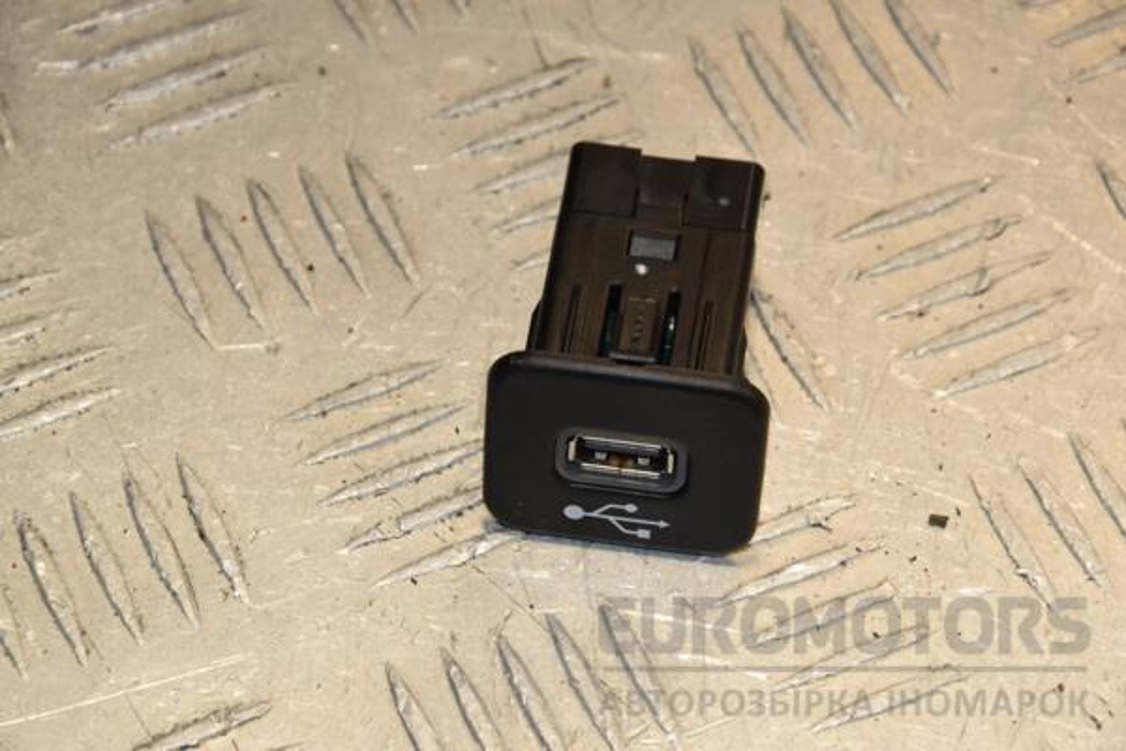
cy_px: 376
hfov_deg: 13.0
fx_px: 4926
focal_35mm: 158
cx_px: 563
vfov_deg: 8.7
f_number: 10
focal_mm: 105
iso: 800
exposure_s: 1/200
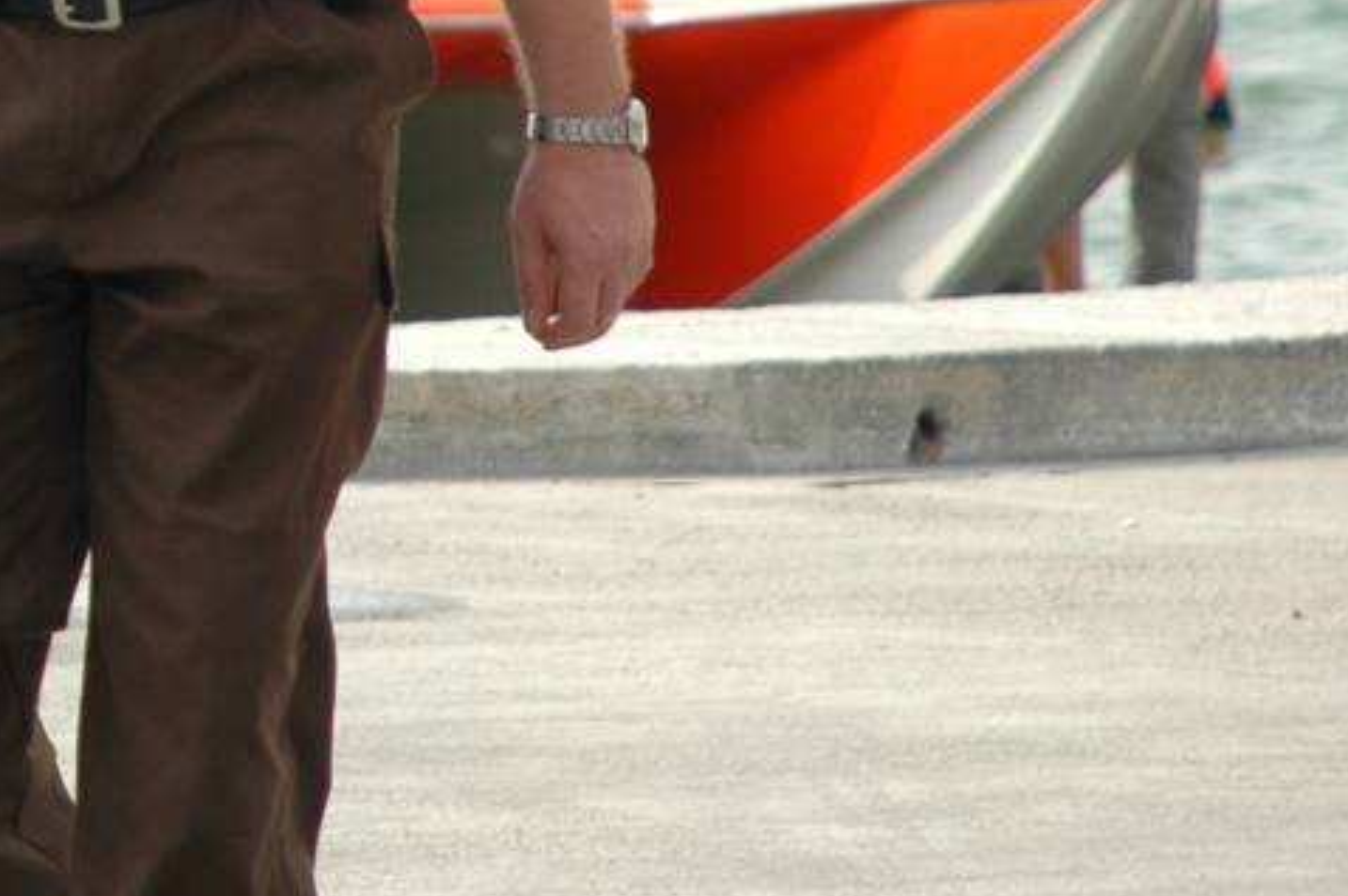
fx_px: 23856
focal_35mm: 638
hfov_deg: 3.2
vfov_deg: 2.2
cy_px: -39
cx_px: -384
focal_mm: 135
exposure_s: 1/400
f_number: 5.6
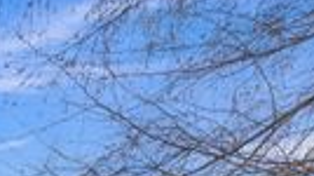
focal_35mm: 86
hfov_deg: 20.6
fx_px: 715
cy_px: 365
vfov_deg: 12.2
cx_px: -173
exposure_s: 1/125
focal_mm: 8.38
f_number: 2.8
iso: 150
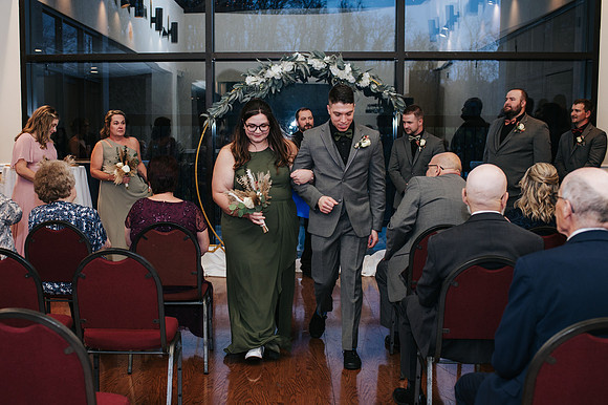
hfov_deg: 44.2
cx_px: 251
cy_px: 223
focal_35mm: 44
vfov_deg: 30.3
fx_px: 746
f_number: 3.2
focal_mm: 35
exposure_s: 1/200
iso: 800
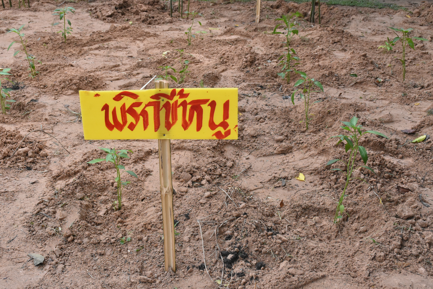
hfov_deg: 41.1
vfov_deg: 28.1
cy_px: 144
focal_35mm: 48
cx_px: 216
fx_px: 577
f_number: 11
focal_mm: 32
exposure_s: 1/500
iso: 2500
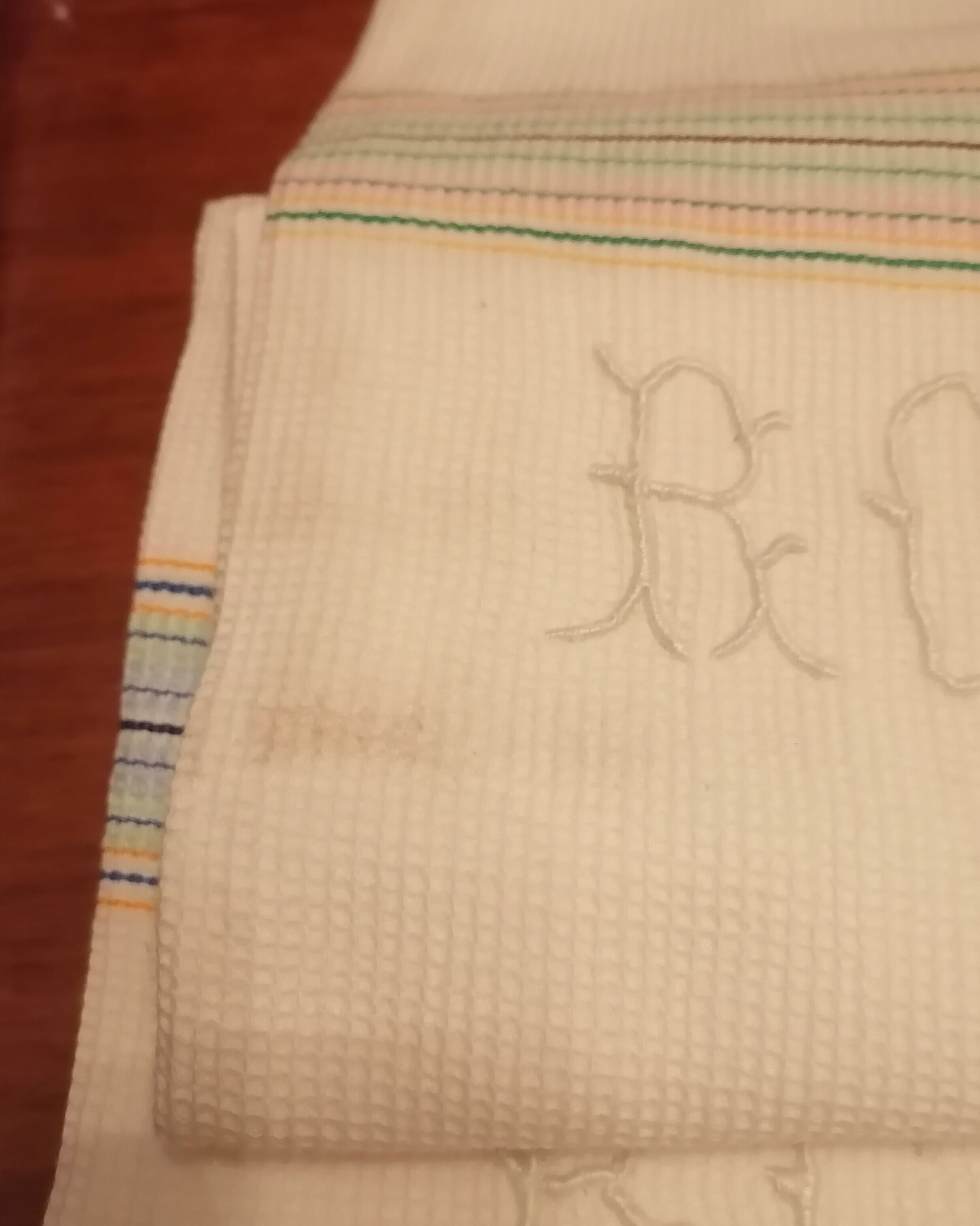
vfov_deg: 52.8
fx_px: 1233
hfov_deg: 43.2
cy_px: 599
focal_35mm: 34
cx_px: 567
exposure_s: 1/25
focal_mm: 5.3
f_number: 1.8
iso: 400
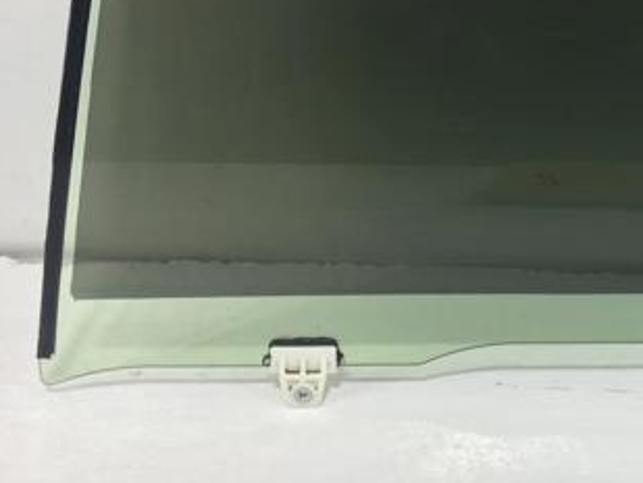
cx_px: 626
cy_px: 19
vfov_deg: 23.6
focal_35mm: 60
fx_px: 1115
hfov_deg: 30.2
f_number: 2.2
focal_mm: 4.15
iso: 25
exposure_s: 1/111
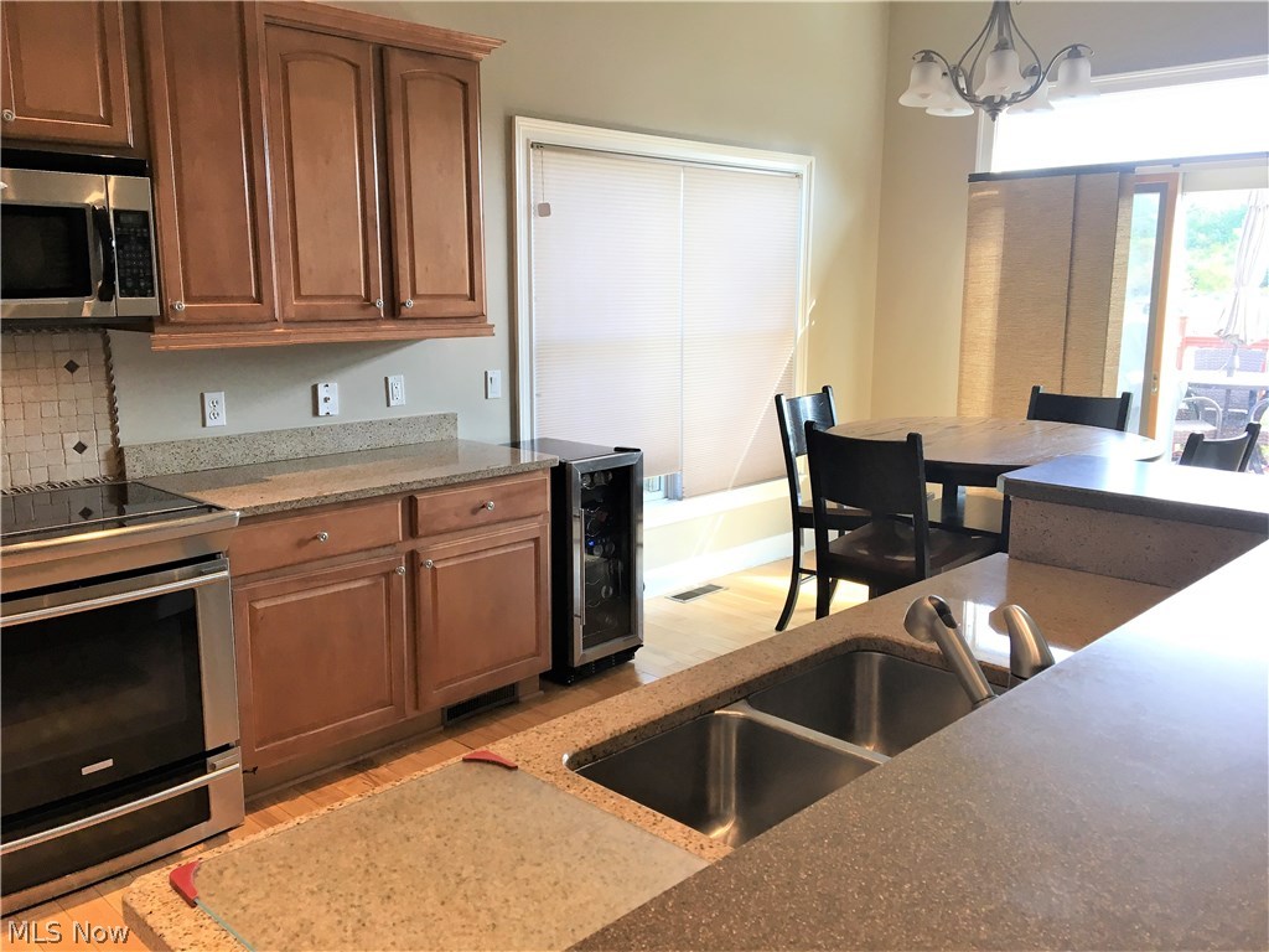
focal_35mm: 29
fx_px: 1063
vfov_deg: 48.2
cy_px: 476
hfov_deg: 61.7
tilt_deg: -10.1
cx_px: 634
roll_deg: -0.2
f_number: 2.2
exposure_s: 1/40
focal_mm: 4.15
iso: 25
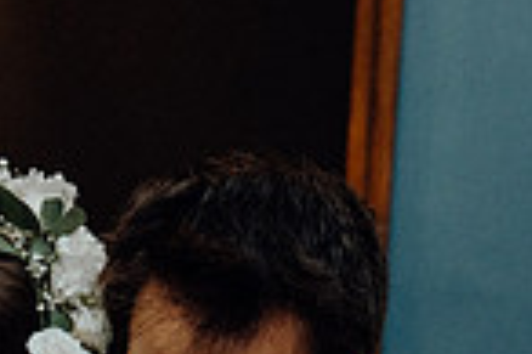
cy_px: 677
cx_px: 149
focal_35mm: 175
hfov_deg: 11.7
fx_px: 2583
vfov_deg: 7.5
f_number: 3.5
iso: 2500
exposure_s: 1/160
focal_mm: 44
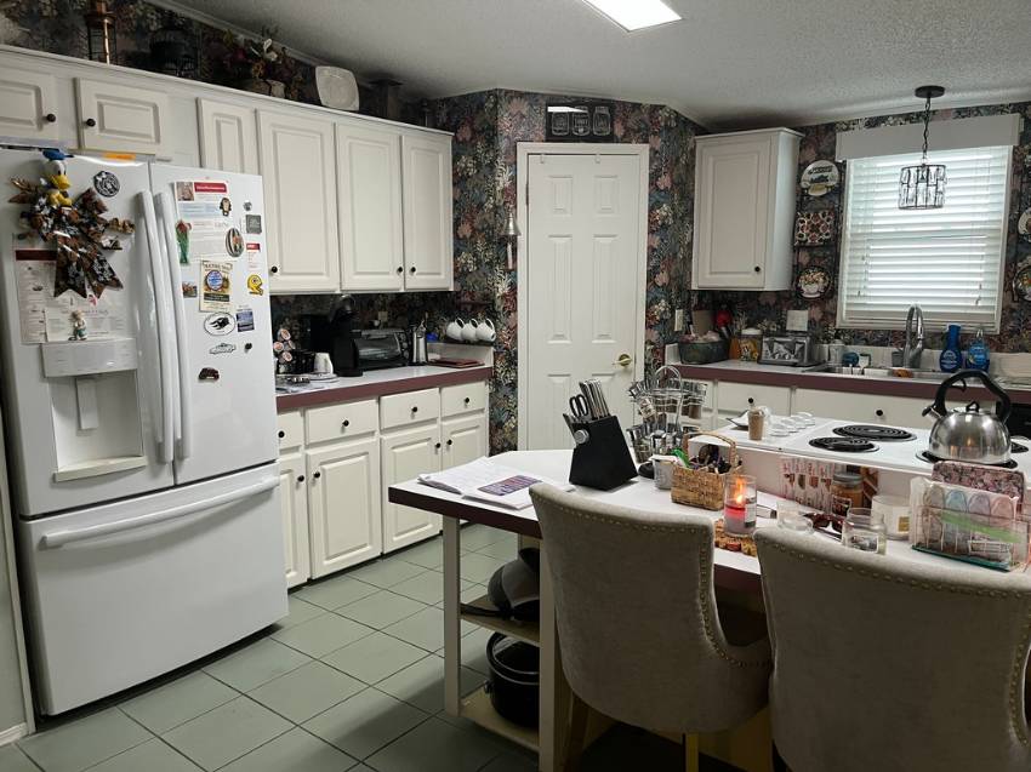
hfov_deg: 67.3
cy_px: 386
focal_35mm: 26
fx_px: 774
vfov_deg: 53.0
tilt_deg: -10.1
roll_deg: +0.1
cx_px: 516
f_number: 1.6
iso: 125
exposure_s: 1/60
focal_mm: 5.1
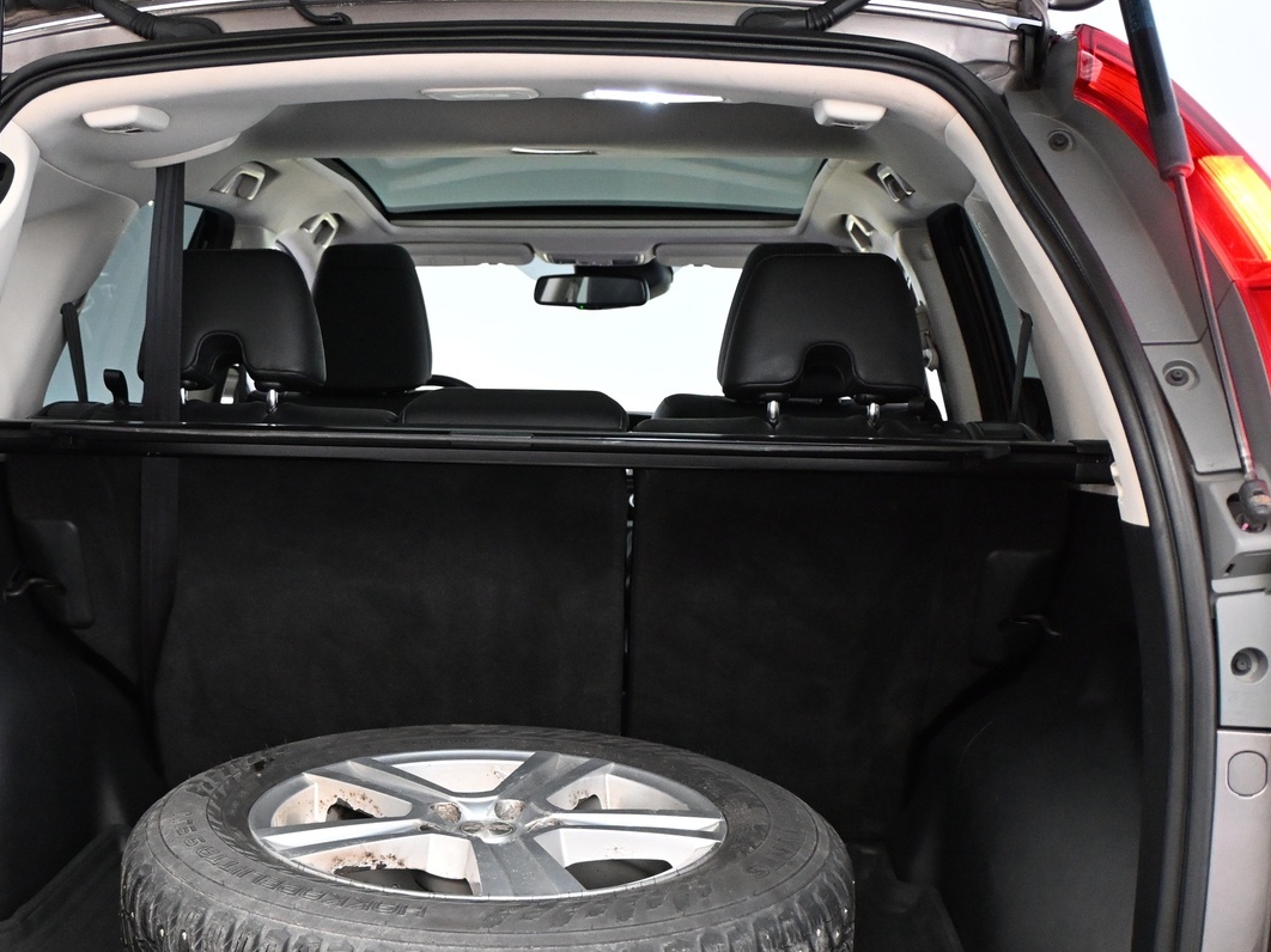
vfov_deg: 31.8
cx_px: 454
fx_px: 1656
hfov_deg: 41.6
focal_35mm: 45
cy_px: 641
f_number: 3.8
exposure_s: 1/60
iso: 3200
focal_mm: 20.5
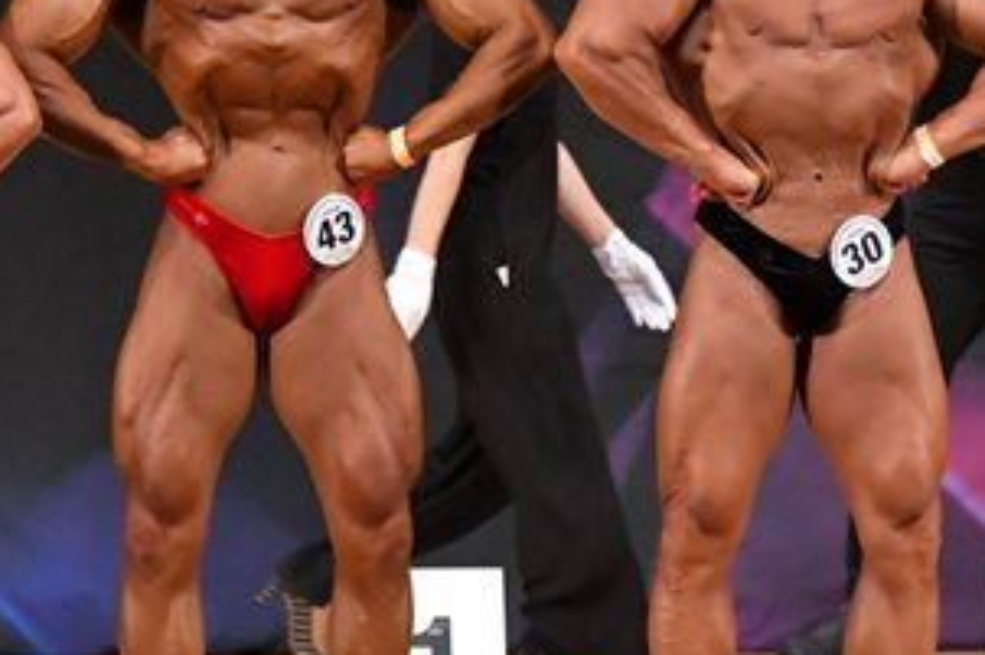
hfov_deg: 4.0
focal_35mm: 518
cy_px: 127
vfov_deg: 2.7
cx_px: 517
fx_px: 14165
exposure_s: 1/400
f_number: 5.6
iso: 5600
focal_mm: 135
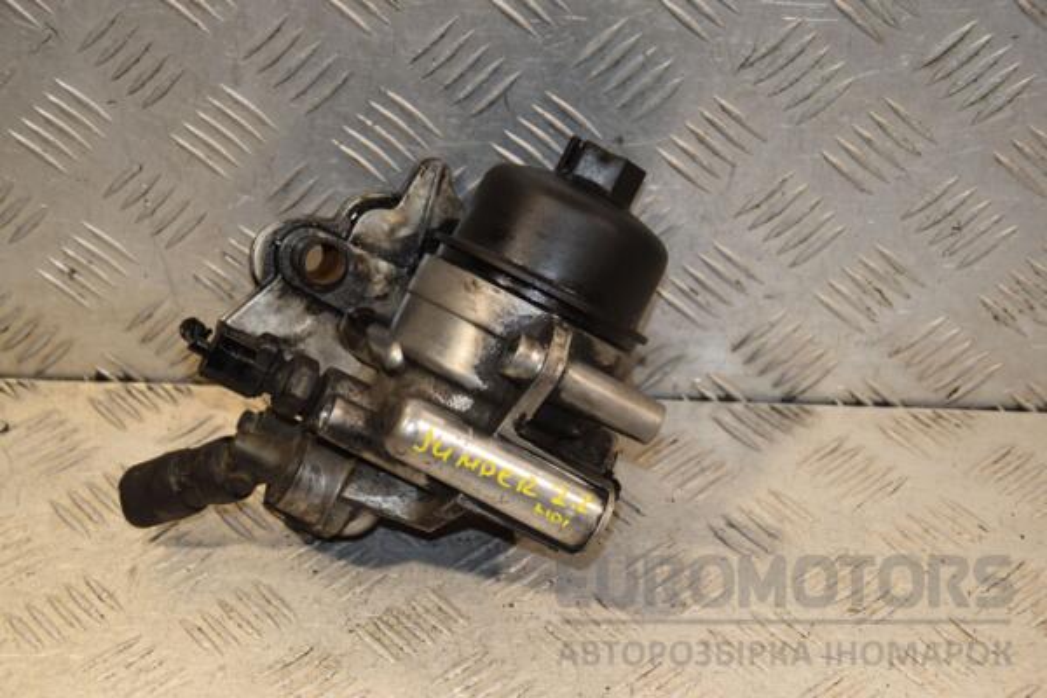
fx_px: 2530
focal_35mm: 87
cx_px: 524
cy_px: 349
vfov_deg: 15.7
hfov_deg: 23.4
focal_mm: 58
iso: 800
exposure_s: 1/200
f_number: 6.3
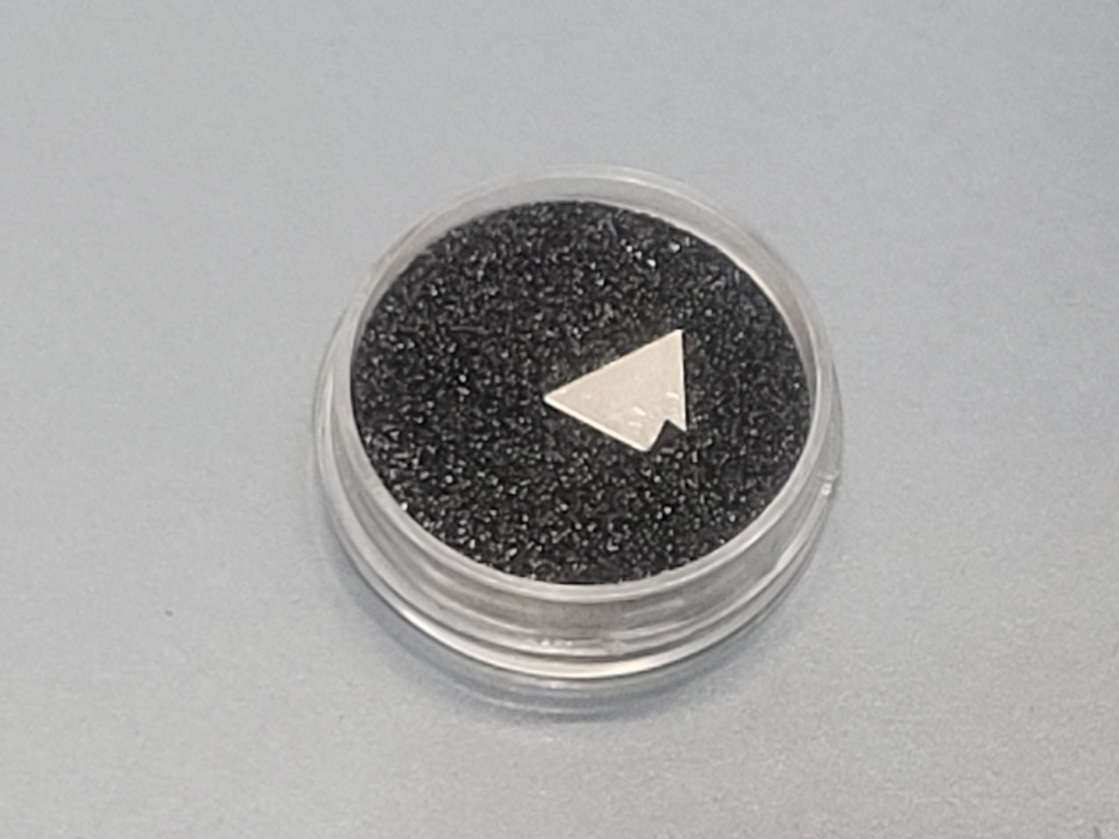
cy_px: 420
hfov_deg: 67.3
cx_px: 560
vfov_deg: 53.1
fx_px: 840
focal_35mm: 26
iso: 250
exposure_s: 1/100
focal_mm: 5.4
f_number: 1.8
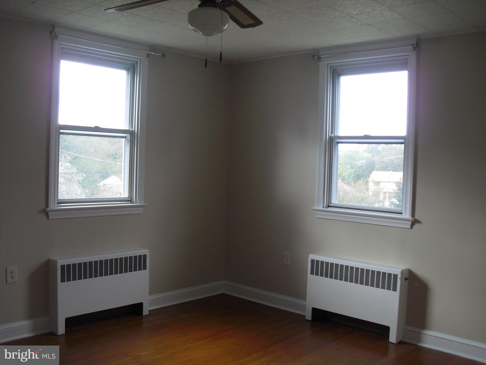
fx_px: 505
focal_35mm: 36
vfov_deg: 39.7
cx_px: 243
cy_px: 182
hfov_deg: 51.4
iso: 200
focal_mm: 6.3
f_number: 3.1
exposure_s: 1/125
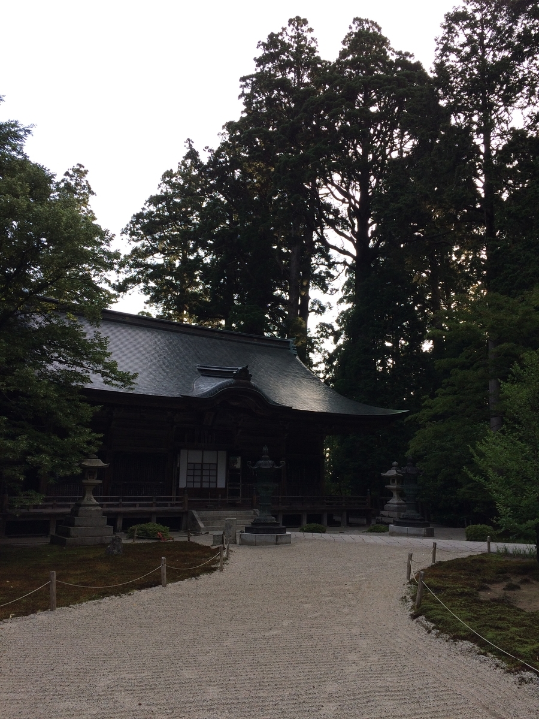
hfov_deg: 48.2
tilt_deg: +7.6
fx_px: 602
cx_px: 270
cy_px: 360
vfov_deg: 61.7
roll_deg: +0.2
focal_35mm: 29
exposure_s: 1/247
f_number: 2.2
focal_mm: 4.15
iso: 32
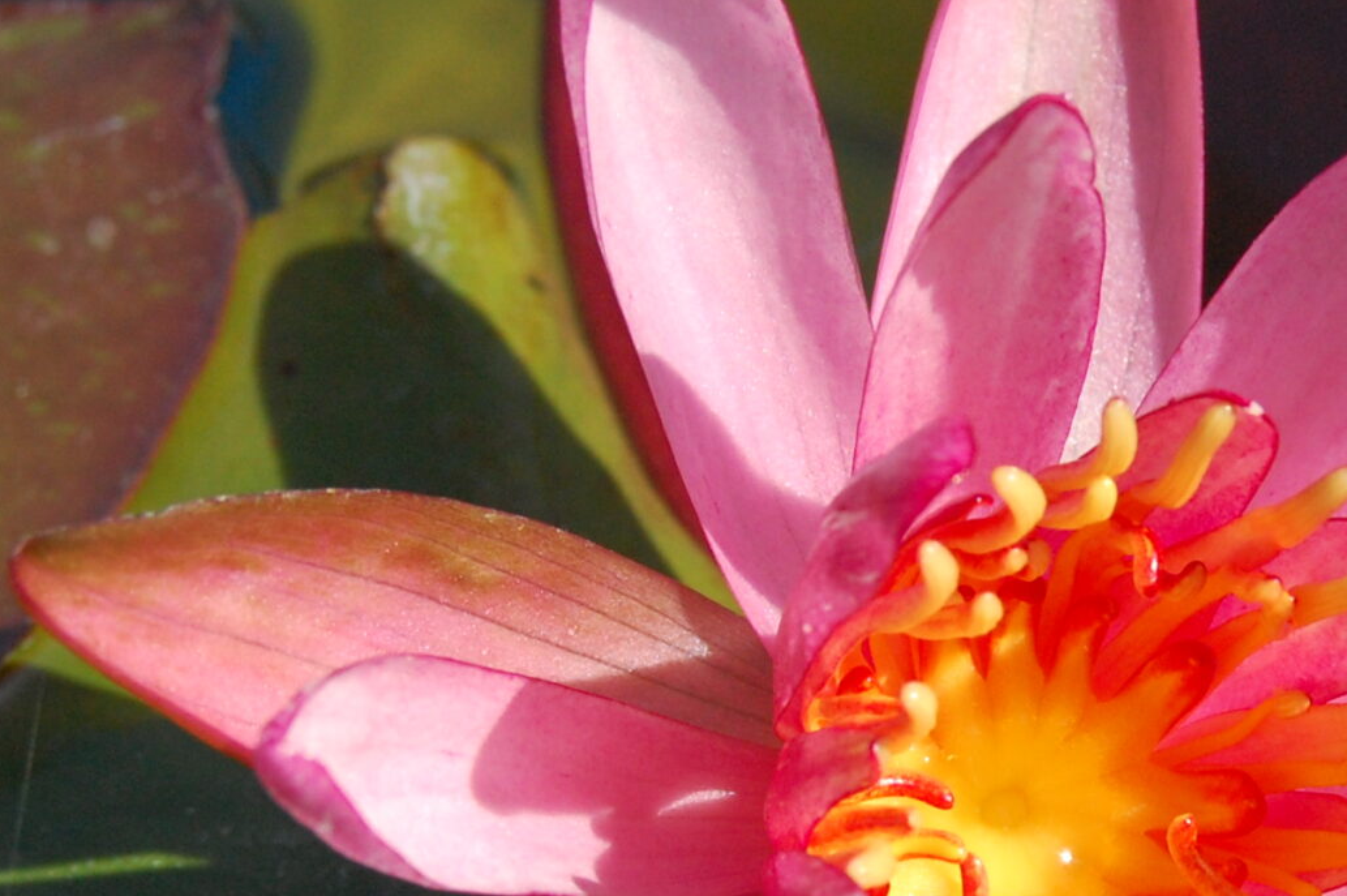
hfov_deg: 12.0
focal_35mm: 171
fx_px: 6393
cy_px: 764
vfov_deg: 8.0
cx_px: 1138
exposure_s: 1/640
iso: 800
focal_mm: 46
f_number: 13
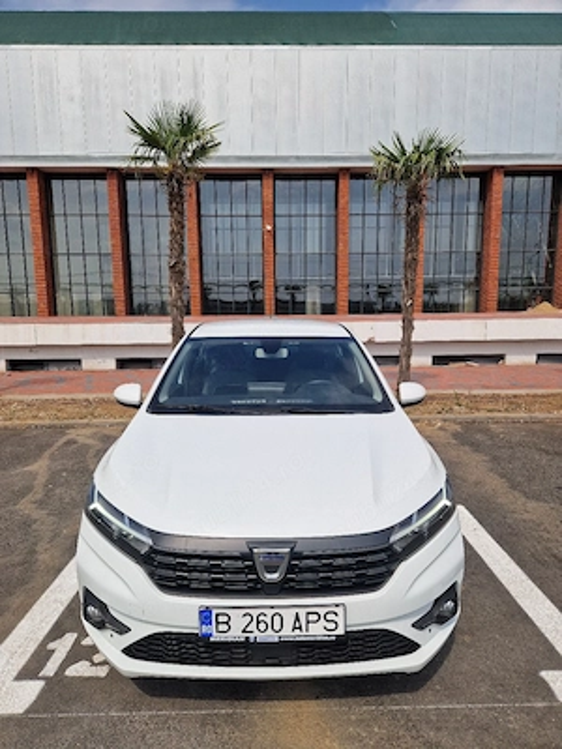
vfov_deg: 73.9
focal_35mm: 23
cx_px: 281
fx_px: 498
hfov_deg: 58.9
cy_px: 374
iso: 50
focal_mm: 5.4
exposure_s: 1/3333
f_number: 1.8
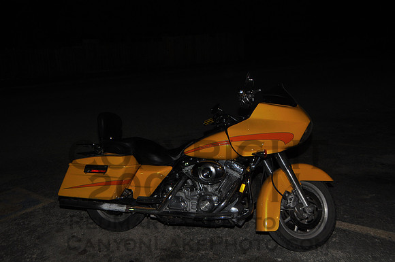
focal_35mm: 33
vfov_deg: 39.9
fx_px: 362
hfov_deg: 57.3
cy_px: 131
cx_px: 198
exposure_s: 1/60
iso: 400
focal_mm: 22
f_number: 5
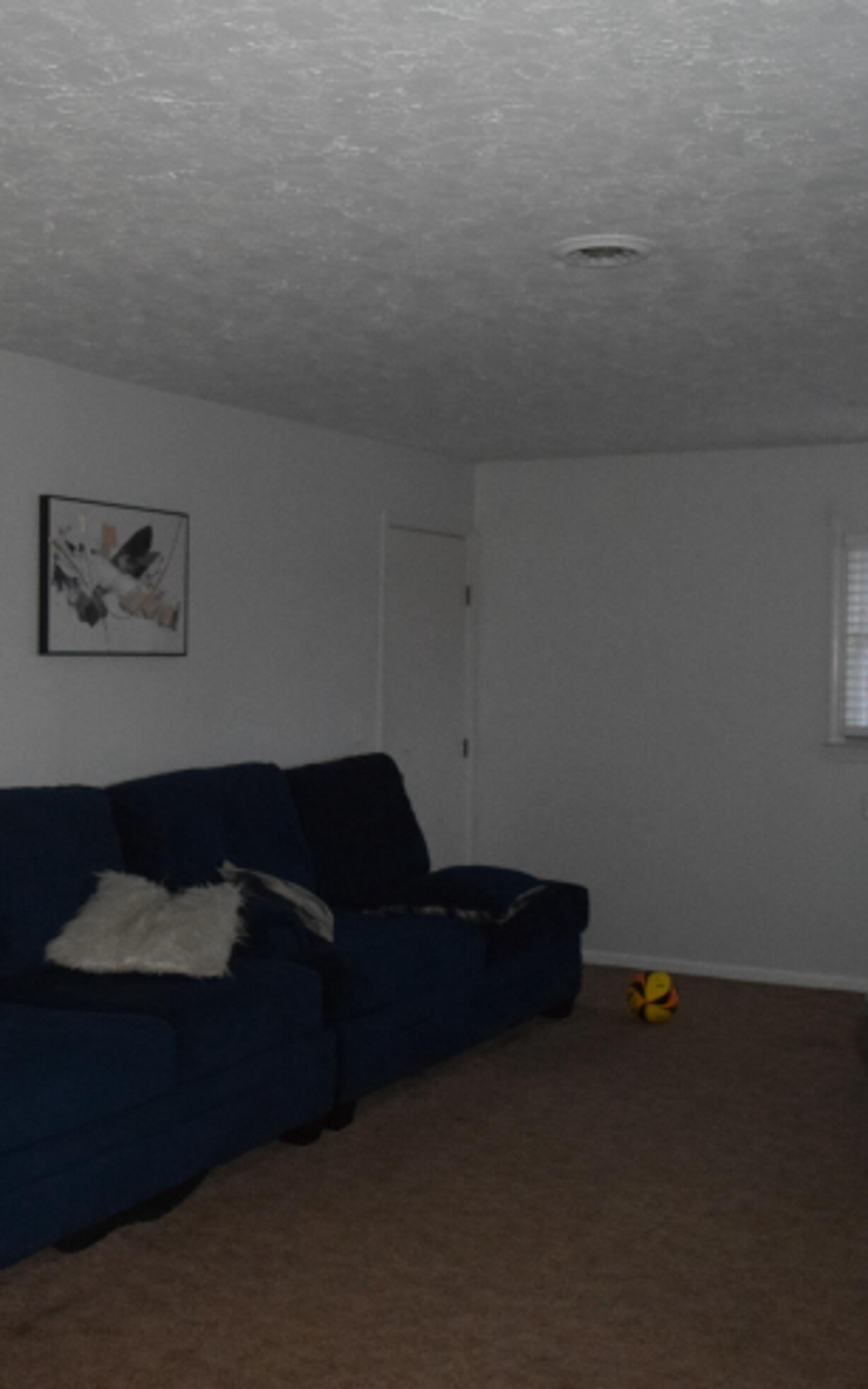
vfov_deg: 47.2
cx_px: 359
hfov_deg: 30.5
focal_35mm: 42
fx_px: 1589
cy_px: 696
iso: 3200
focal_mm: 18
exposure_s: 1/60
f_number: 3.5
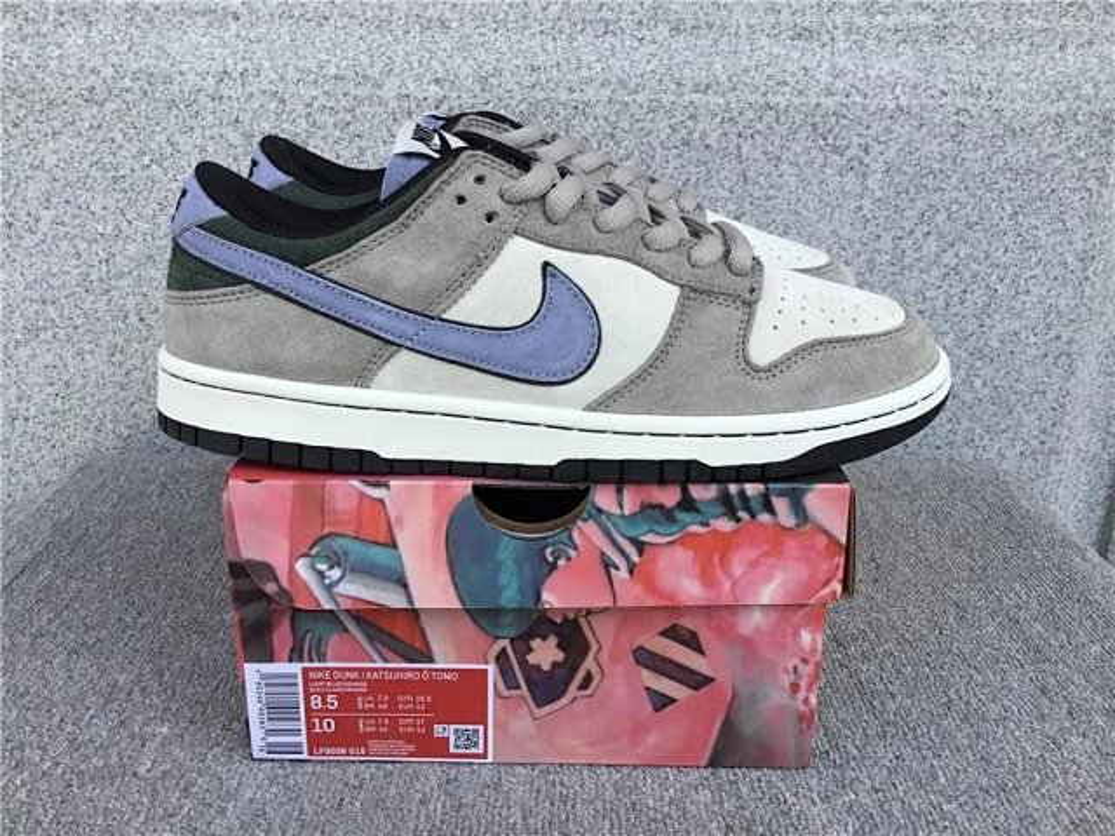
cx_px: 558
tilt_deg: -18.5
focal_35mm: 31
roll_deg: -0.5
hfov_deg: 58.4
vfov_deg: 45.4
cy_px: 418
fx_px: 999
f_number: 2.4
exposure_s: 1/359
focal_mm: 3.3
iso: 25
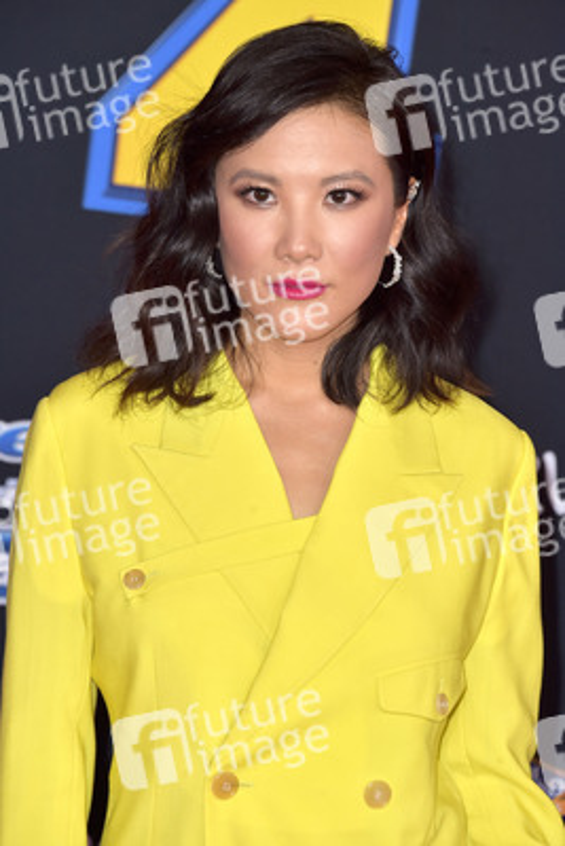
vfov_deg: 10.8
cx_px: 282
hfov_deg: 7.2
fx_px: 4469
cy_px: 423
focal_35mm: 190
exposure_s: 1/250
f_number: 7.1
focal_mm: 190
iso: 500
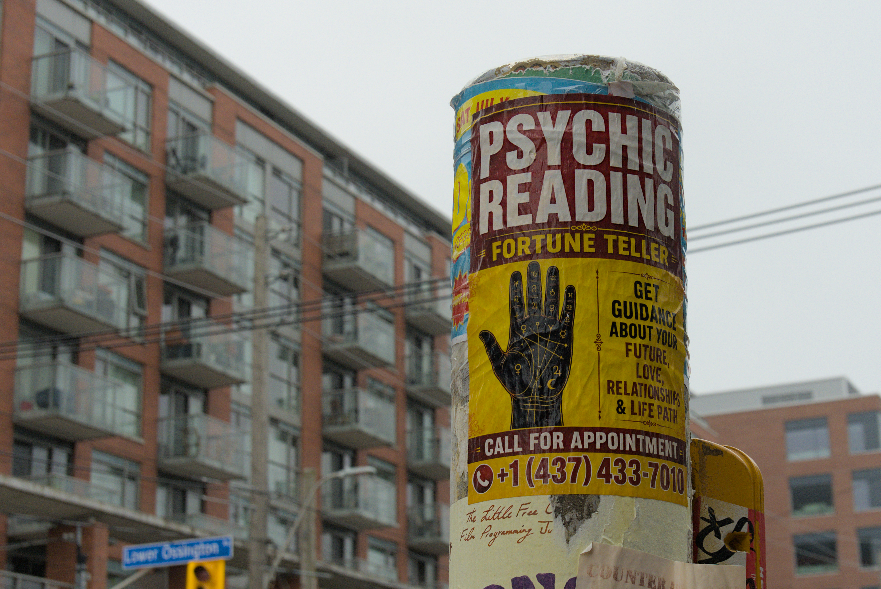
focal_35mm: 71
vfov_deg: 19.2
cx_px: 528
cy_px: 285
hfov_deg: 28.4
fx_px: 1739
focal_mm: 19.03
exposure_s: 1/1000
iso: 100
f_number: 5
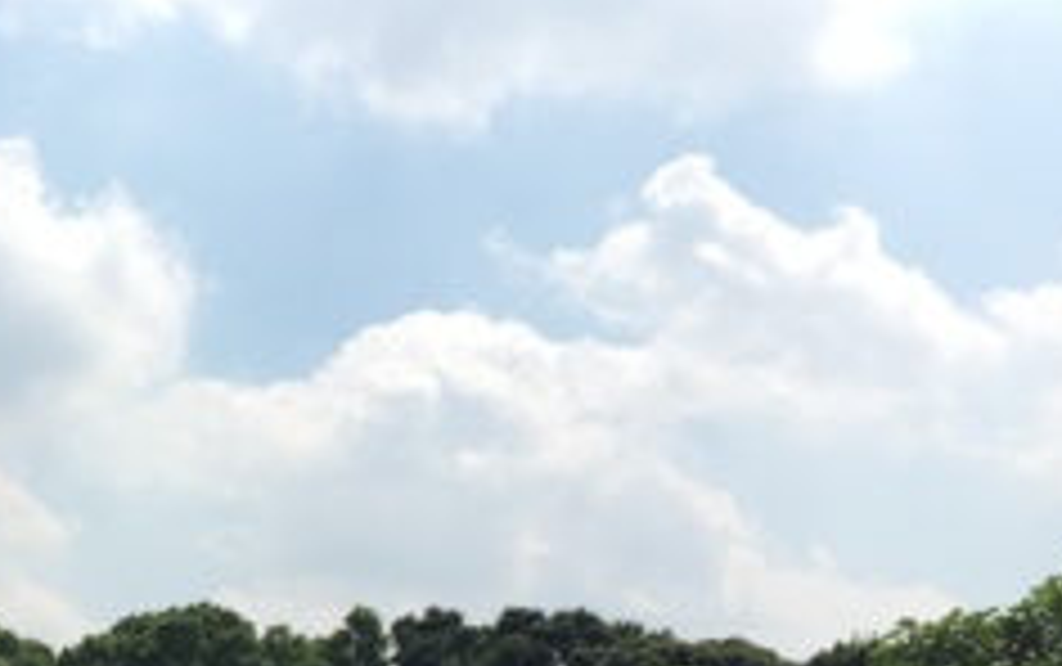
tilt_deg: +3.9
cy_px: 788
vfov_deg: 16.1
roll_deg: -0.7
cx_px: -45
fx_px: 2260
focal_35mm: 78
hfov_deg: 25.0
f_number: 2.2
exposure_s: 1/2326
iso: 32
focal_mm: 4.15
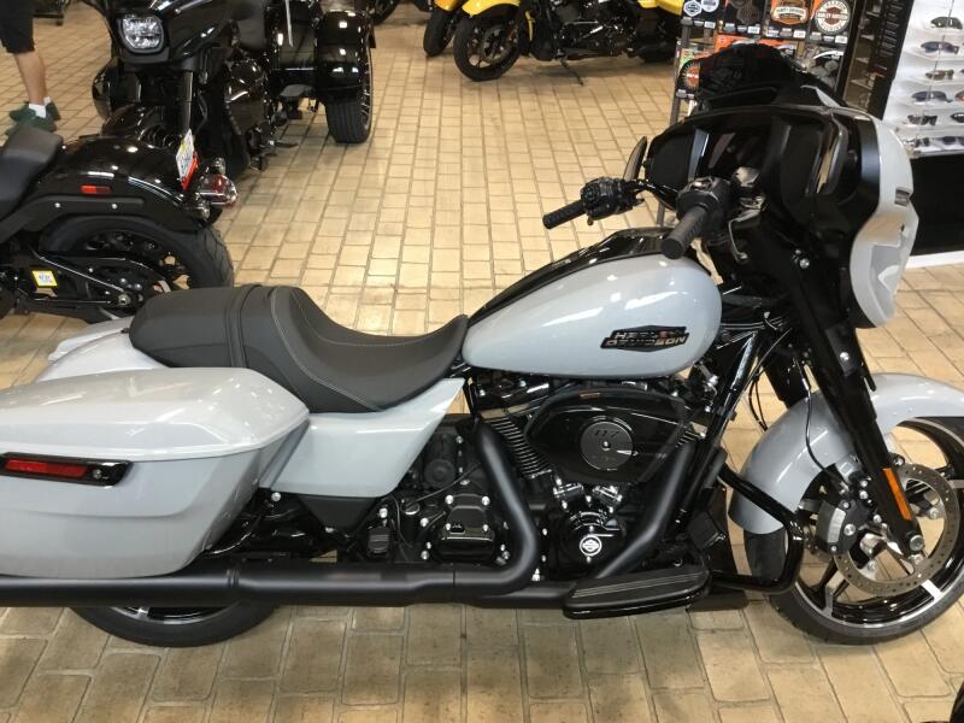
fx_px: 863
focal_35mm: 31
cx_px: 482
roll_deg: -1.4
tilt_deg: -30.1
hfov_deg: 58.4
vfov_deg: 45.4
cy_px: 362
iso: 125
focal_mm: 3.3
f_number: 2.4
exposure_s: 1/30
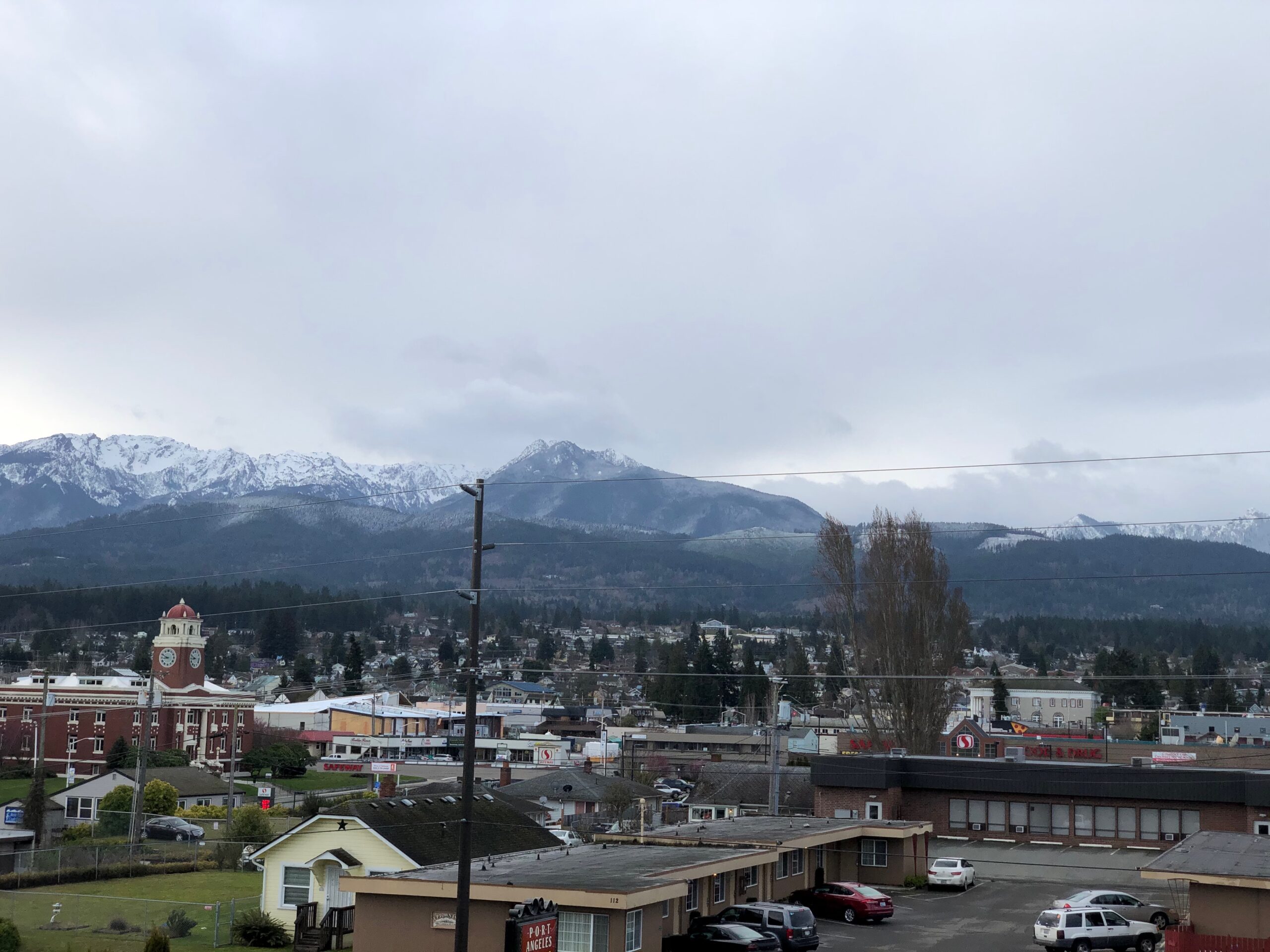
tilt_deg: +6.4
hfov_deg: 36.8
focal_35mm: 52
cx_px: 635
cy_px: 476
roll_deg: -1.6
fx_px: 1908
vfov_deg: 28.0
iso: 16
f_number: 2.4
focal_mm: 6
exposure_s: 1/631
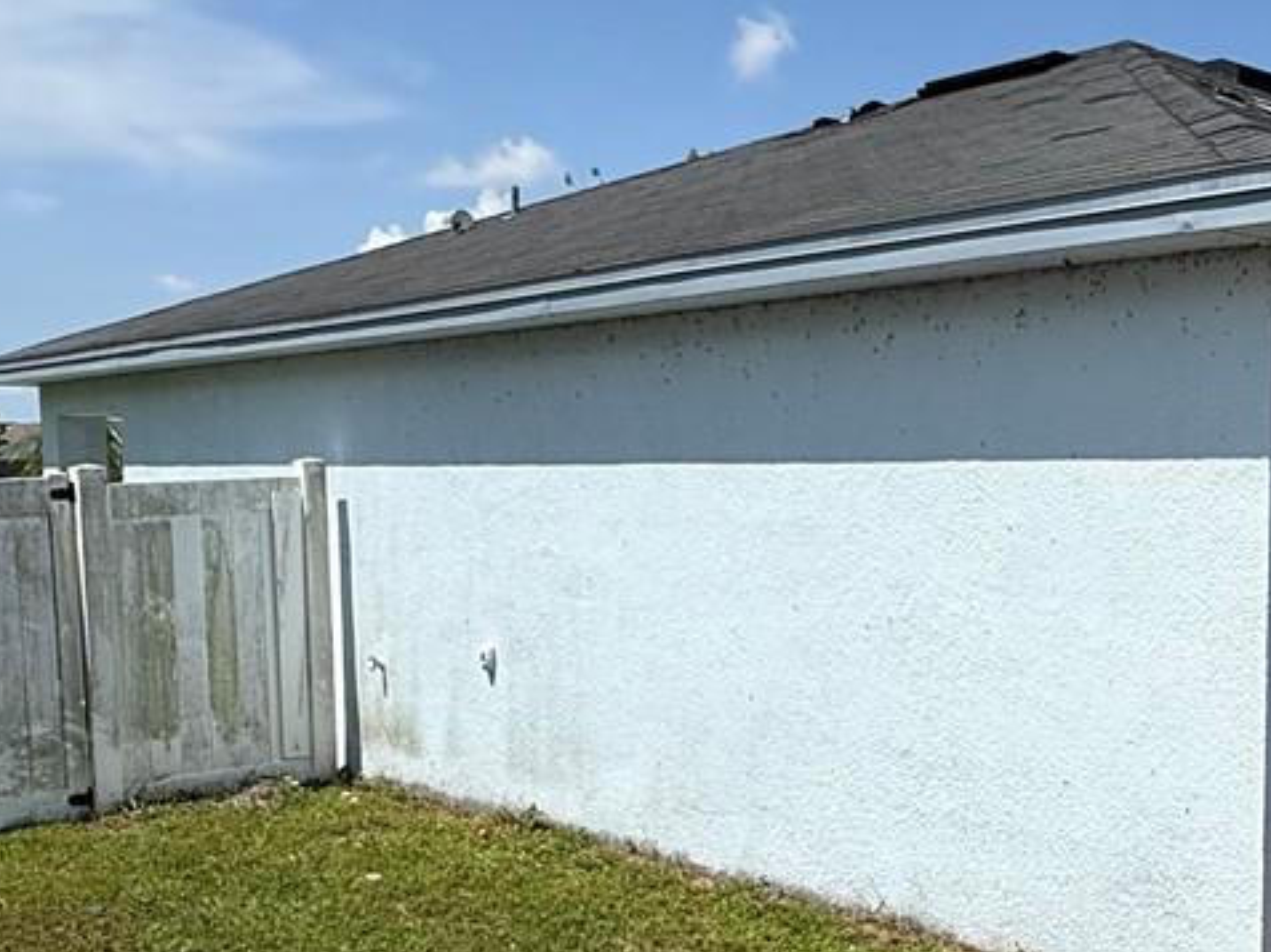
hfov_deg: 38.5
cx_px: 1066
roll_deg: -0.8
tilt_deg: -4.3
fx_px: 1724
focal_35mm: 47
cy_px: 637
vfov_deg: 30.6
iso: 50
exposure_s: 1/3891
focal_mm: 2.22
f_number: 2.2
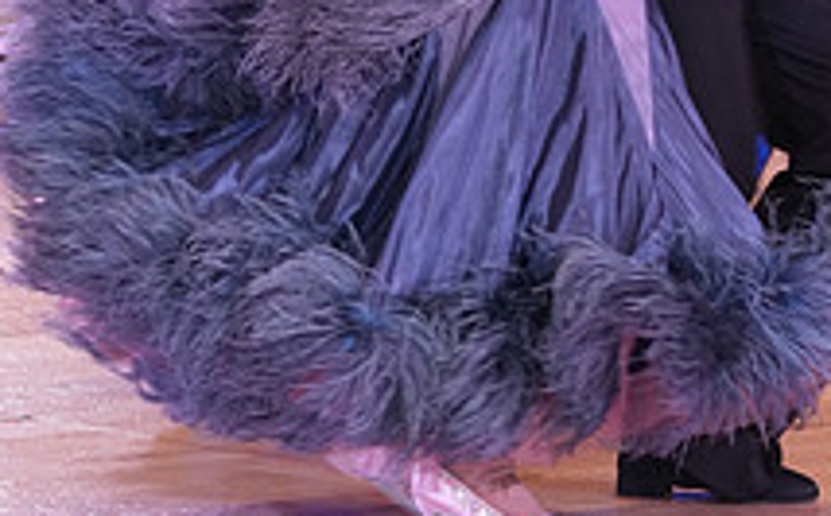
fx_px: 5947
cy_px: -132
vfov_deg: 5.0
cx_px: 499
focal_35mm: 263
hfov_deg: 8.0
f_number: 5
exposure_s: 1/200
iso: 1250
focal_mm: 95
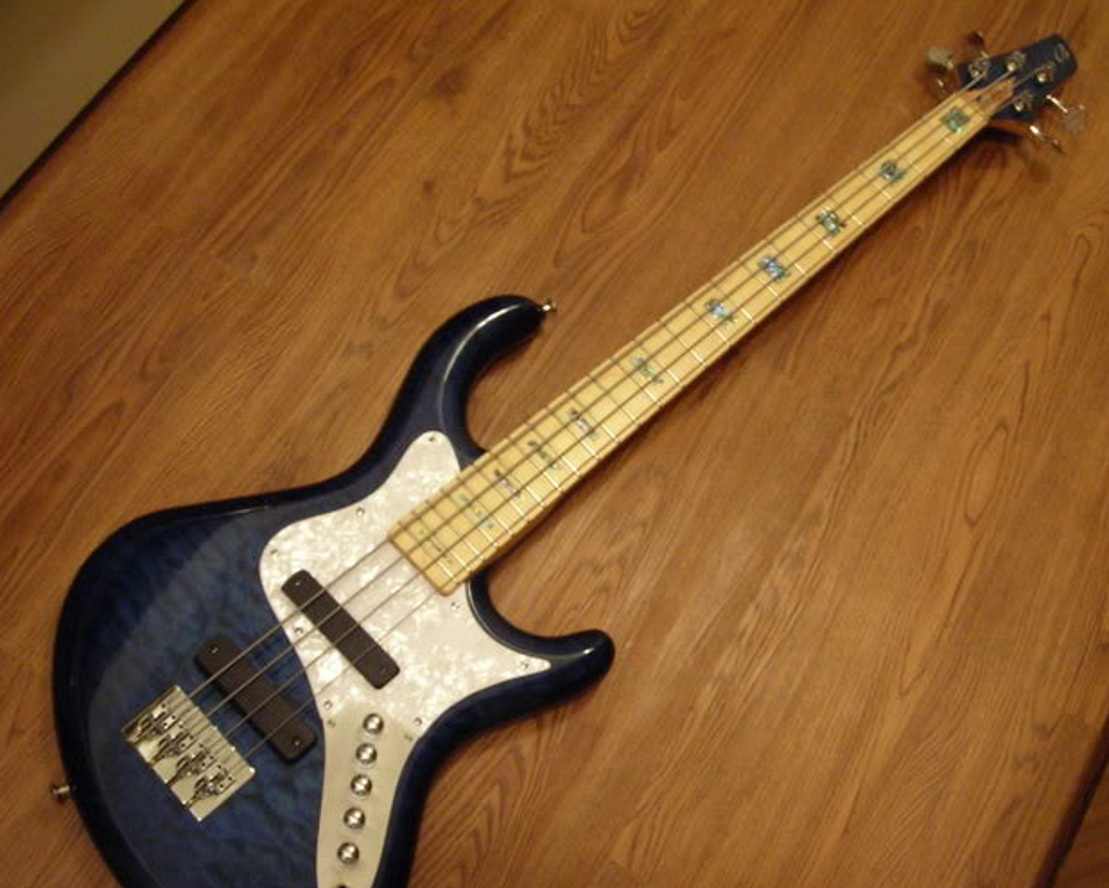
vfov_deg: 31.5
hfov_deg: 38.7
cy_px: 477
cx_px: 608
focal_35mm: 48
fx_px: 1576
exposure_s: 1/3.1
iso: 200
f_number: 3.2
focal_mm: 6.3
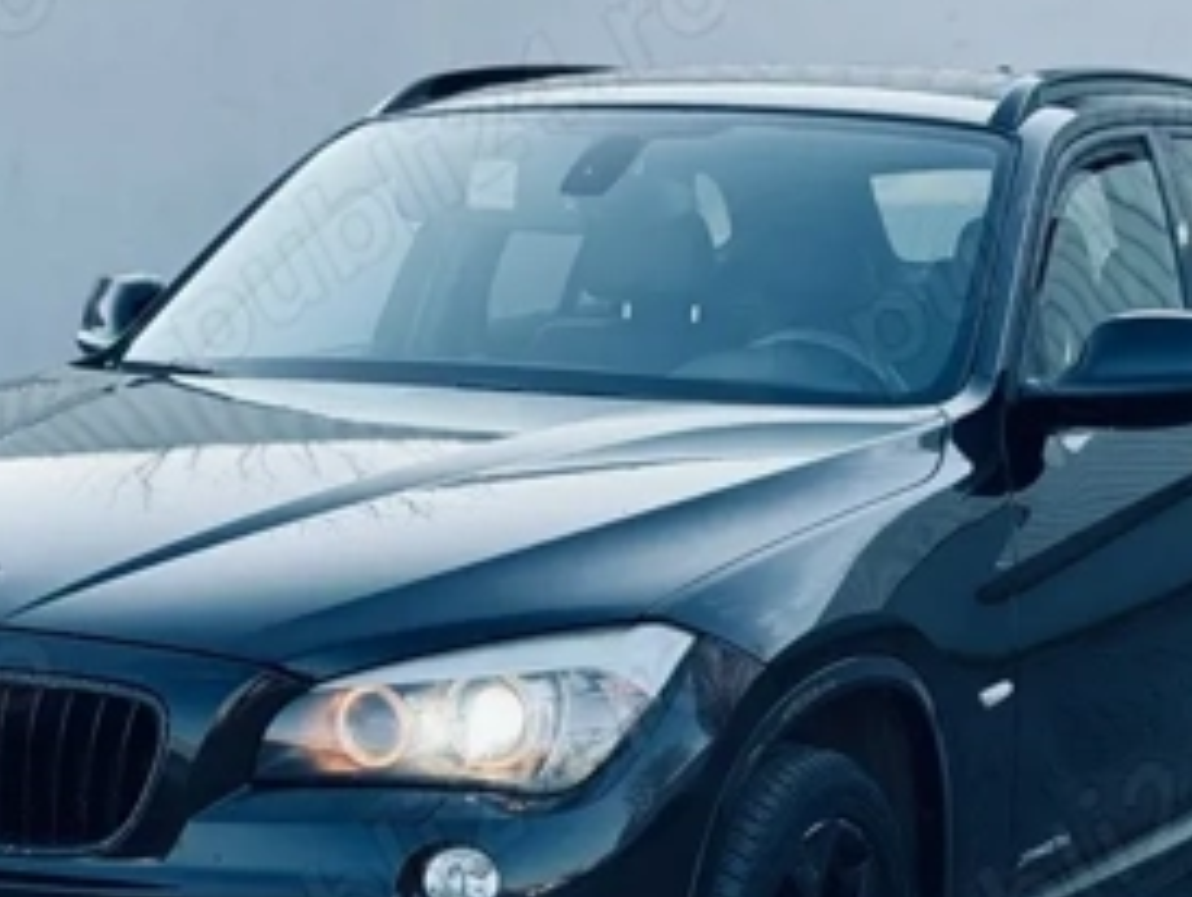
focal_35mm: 105
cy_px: 862
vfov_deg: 13.9
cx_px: 622
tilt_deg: -10.4
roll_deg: -1.3
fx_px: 3619
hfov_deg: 18.7
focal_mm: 6.76
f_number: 1.78
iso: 100
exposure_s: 1/778
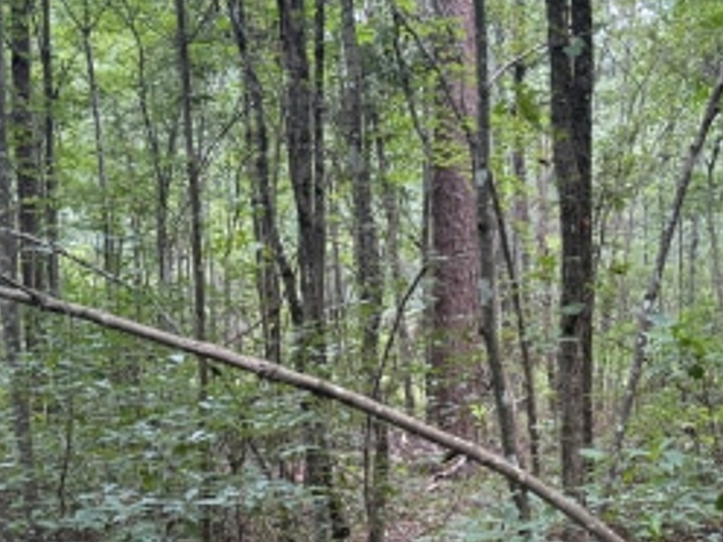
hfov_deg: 31.1
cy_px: 420
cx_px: 426
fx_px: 1295
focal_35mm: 62
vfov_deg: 23.4
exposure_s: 1/82
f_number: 1.78
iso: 200
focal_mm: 6.76
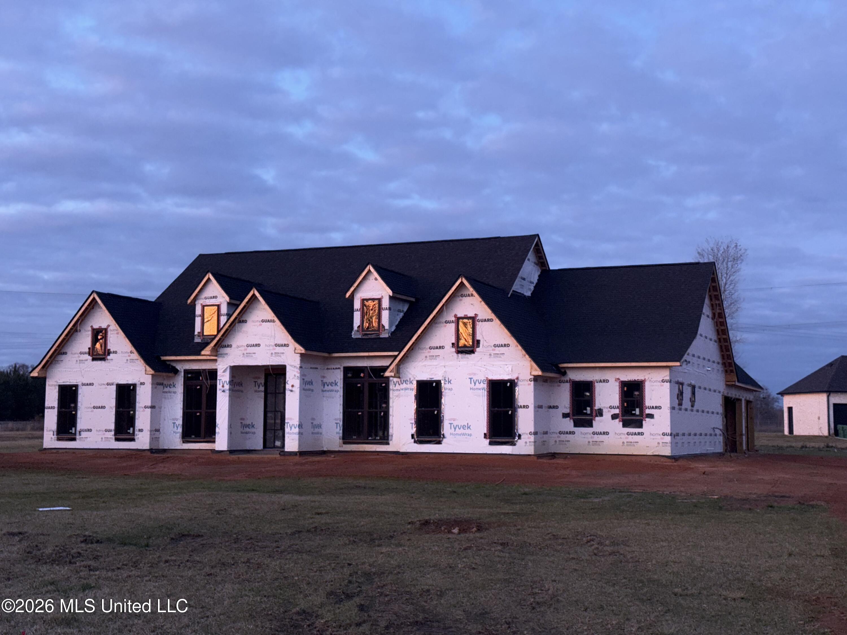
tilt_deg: +5.9
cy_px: 318
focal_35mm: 48
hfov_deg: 39.7
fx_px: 1174
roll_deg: -0.2
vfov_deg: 30.3
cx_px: 424
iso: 64
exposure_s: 1/17
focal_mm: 6.76
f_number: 1.78
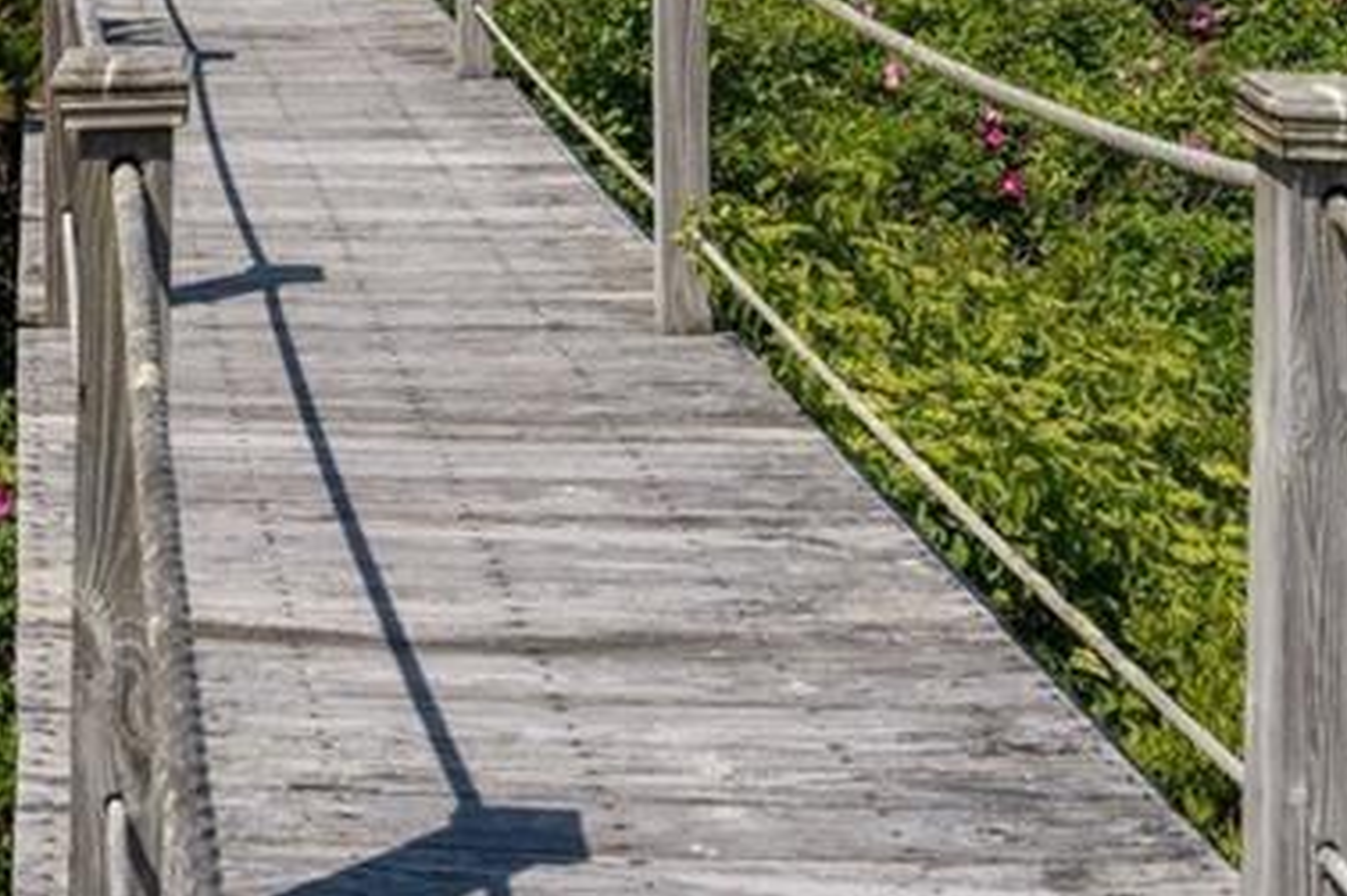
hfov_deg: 25.1
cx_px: -61
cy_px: -309
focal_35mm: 76
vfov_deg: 16.8
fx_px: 2842
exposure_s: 1/1250
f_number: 7.1
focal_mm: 28
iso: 250
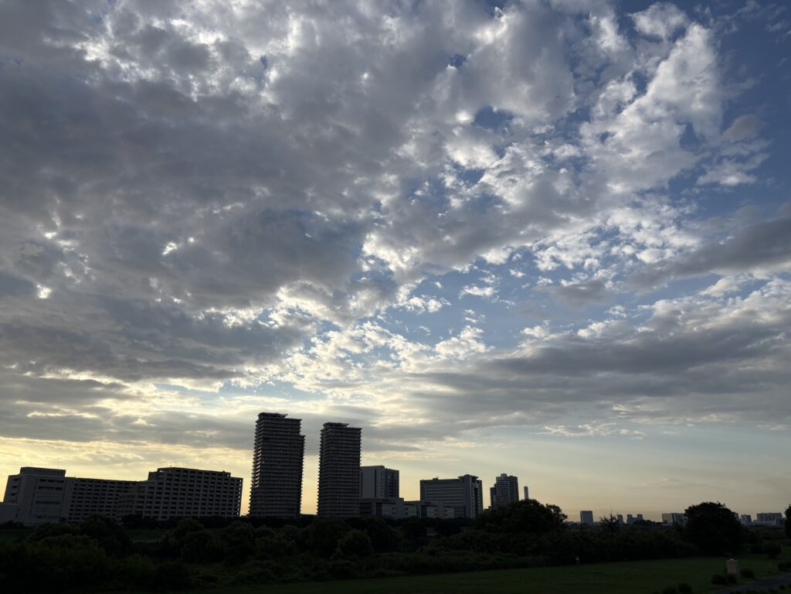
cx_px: 396
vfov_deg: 53.1
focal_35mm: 26
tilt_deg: +20.7
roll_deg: +0.2
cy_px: 297
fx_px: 594
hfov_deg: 67.3
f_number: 1.6
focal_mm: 5.96
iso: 50
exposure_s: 1/3831
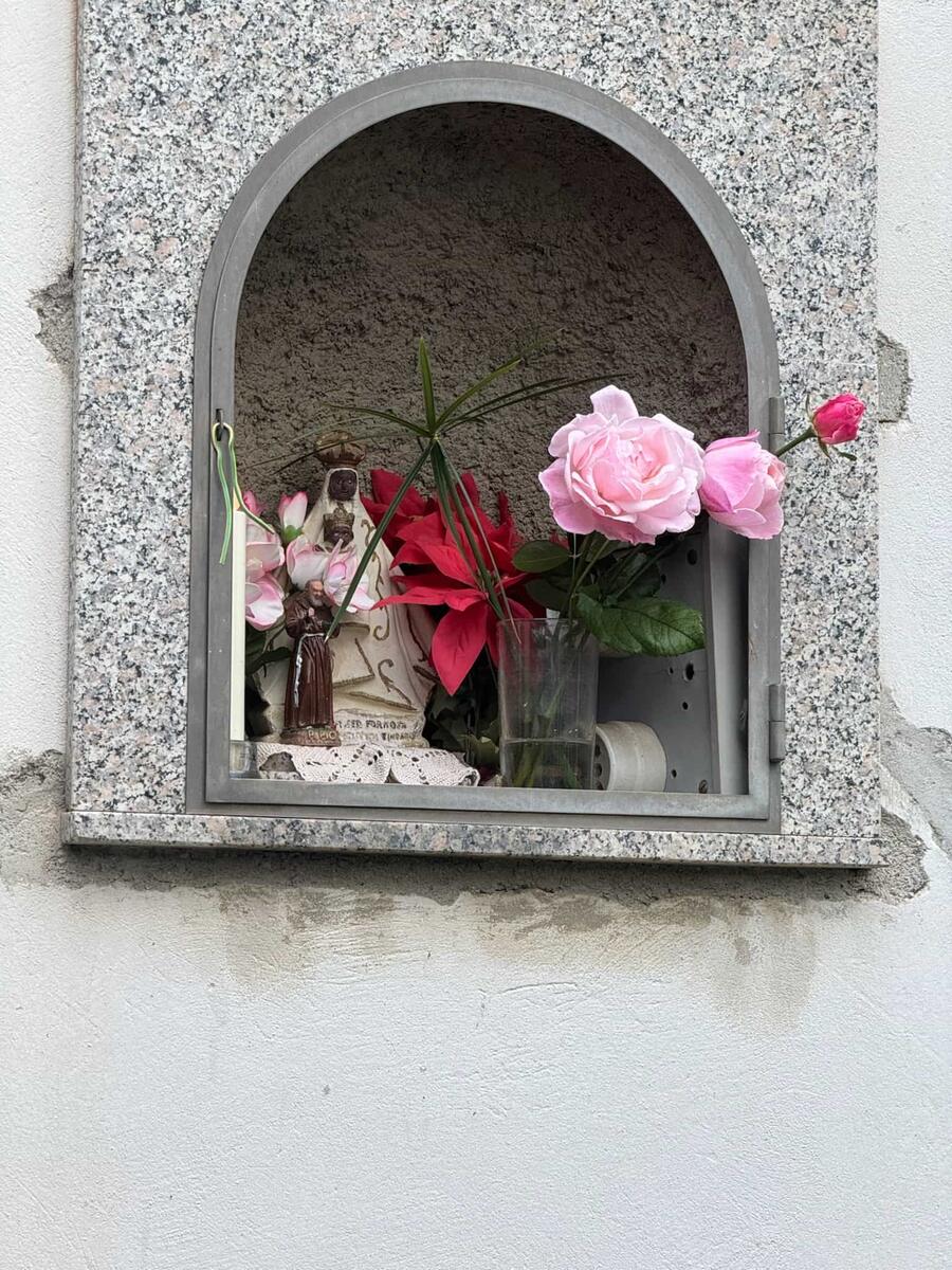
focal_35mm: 120
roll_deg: -0.5
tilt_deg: +6.7
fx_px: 4400
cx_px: 476
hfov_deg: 12.3
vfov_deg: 16.4
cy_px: 635
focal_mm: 15.66
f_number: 2.8
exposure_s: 1/70
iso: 250
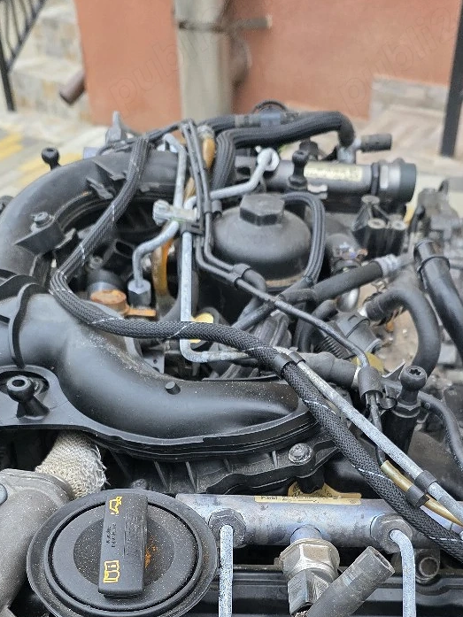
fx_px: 784
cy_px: 531
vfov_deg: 40.4
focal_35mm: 44
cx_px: 262
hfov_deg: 32.8
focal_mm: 6.3
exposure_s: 1/182
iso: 160
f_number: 1.7
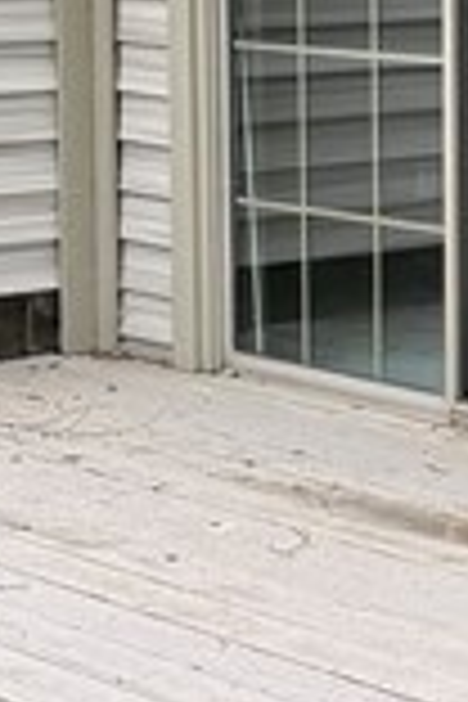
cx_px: 621
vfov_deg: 12.5
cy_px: 207
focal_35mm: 164
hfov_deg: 8.3
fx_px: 3198
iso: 100
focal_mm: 6.76
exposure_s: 1/660
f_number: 1.78
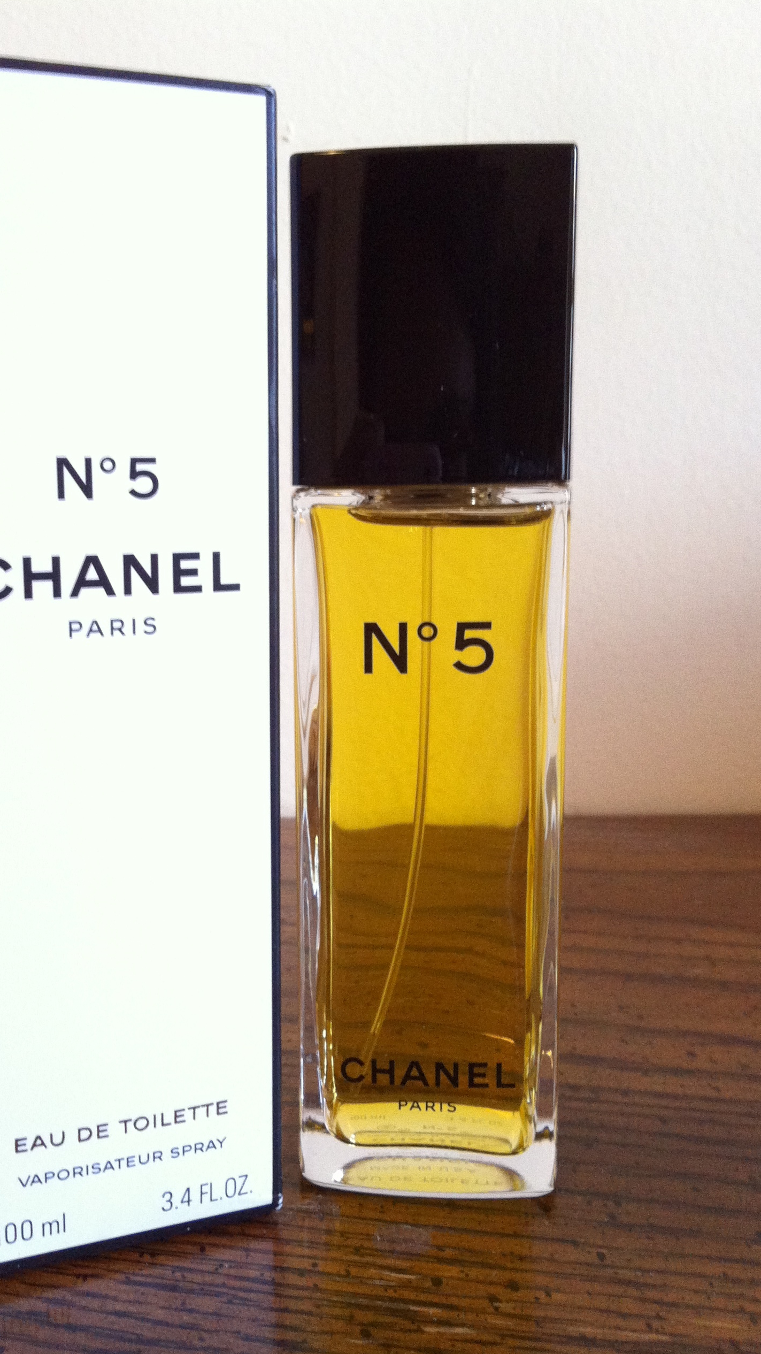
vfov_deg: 51.6
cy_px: 689
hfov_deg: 30.2
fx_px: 1400
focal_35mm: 39
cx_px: 266
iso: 320
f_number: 2.8
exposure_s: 1/17
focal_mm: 3.85
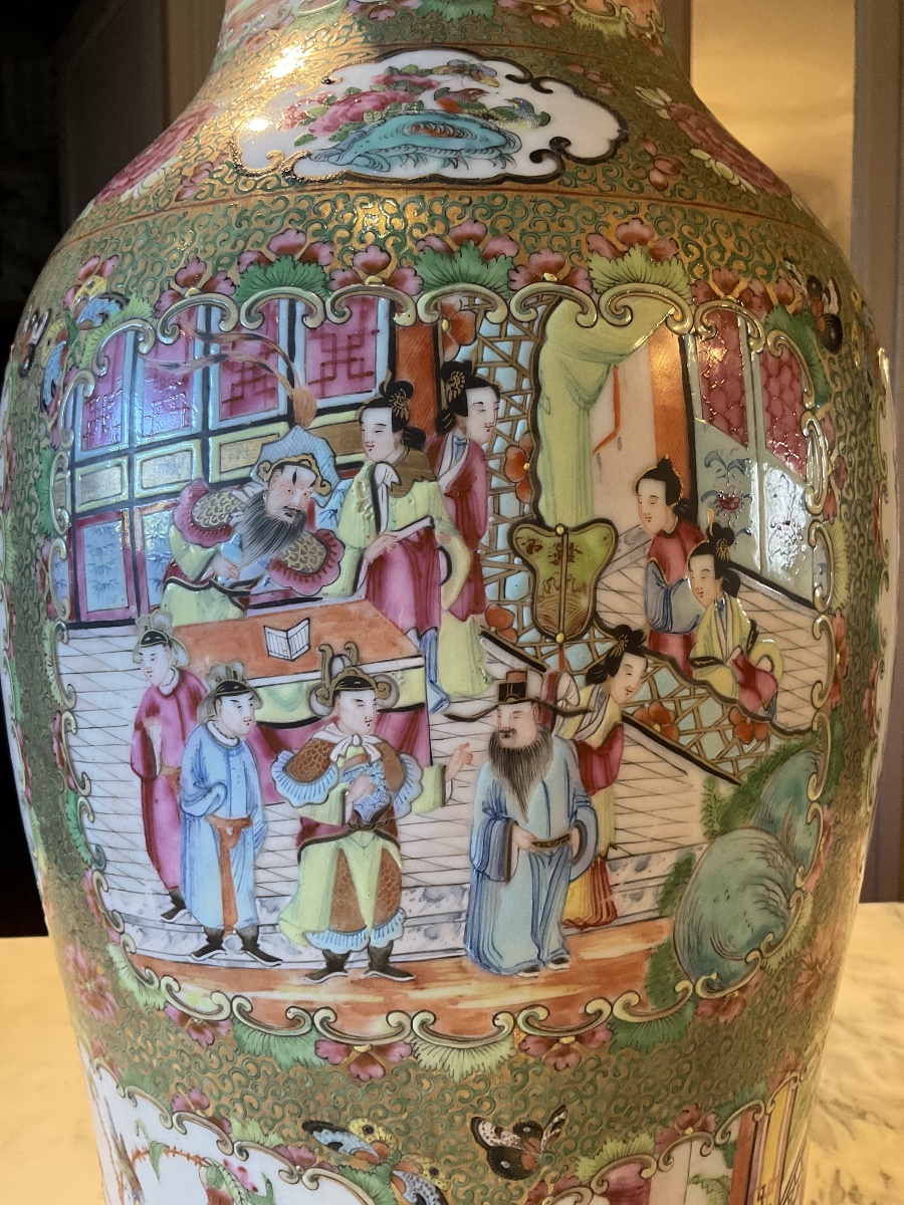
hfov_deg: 48.2
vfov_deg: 61.7
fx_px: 1010
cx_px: 452
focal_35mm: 29
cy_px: 602
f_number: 1.8
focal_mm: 3
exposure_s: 1/50
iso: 200
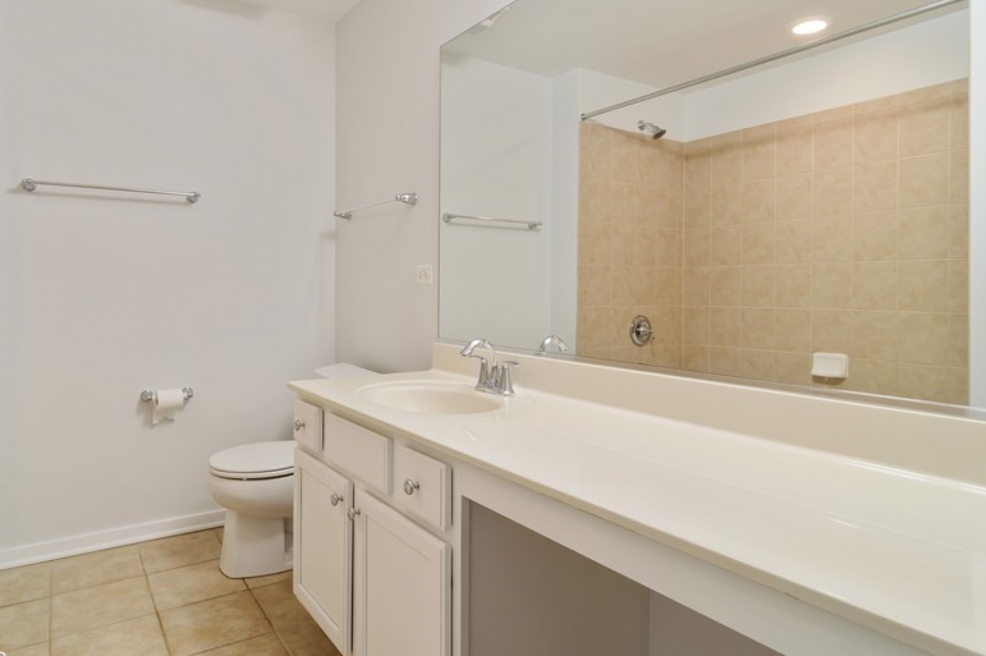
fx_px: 575
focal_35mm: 21
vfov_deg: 59.3
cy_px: 298
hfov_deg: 80.8
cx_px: 427
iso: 200
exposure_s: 1
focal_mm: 12
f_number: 11
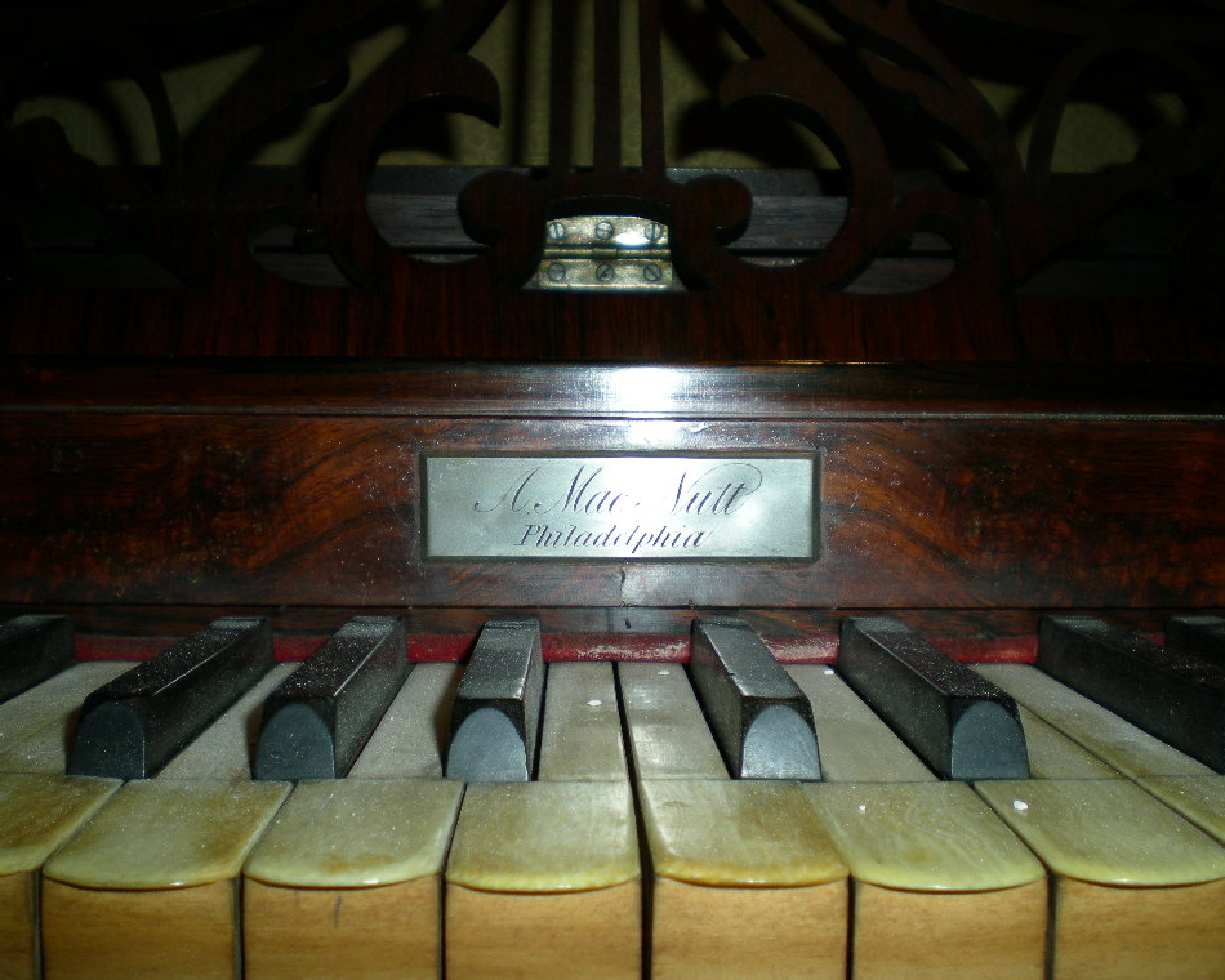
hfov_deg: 45.8
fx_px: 1450
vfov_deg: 37.3
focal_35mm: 40
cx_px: 601
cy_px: 486
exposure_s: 1/60
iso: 50
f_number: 3.1
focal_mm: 6.3
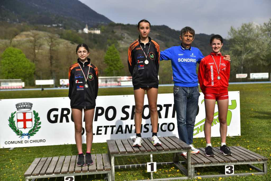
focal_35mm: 46
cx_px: 136
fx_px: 346
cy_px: 90
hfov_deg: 42.7
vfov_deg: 29.3
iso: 220
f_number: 3.2
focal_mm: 46
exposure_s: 1/8000
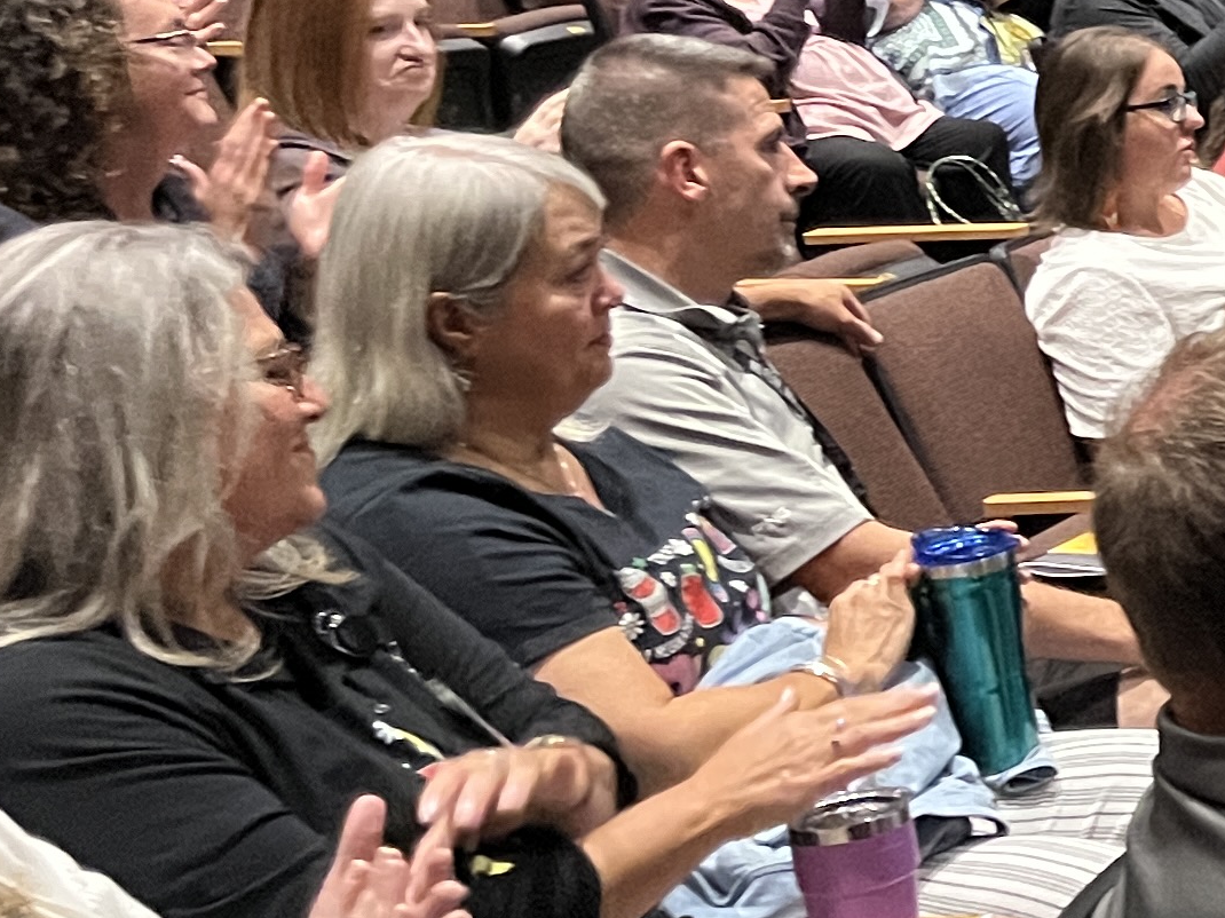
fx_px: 3467
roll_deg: -0.7
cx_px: 2257
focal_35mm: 98
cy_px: 270
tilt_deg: -9.9
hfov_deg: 16.5
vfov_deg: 15.0
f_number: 1.6
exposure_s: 1/40
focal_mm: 5.1
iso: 640
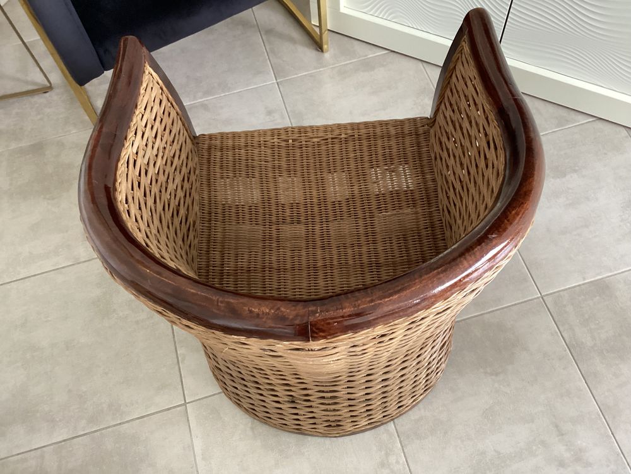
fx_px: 565
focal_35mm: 31
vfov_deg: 45.4
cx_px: 316
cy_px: 237
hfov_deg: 58.4
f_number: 2.4
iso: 250
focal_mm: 3.3
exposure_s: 1/60
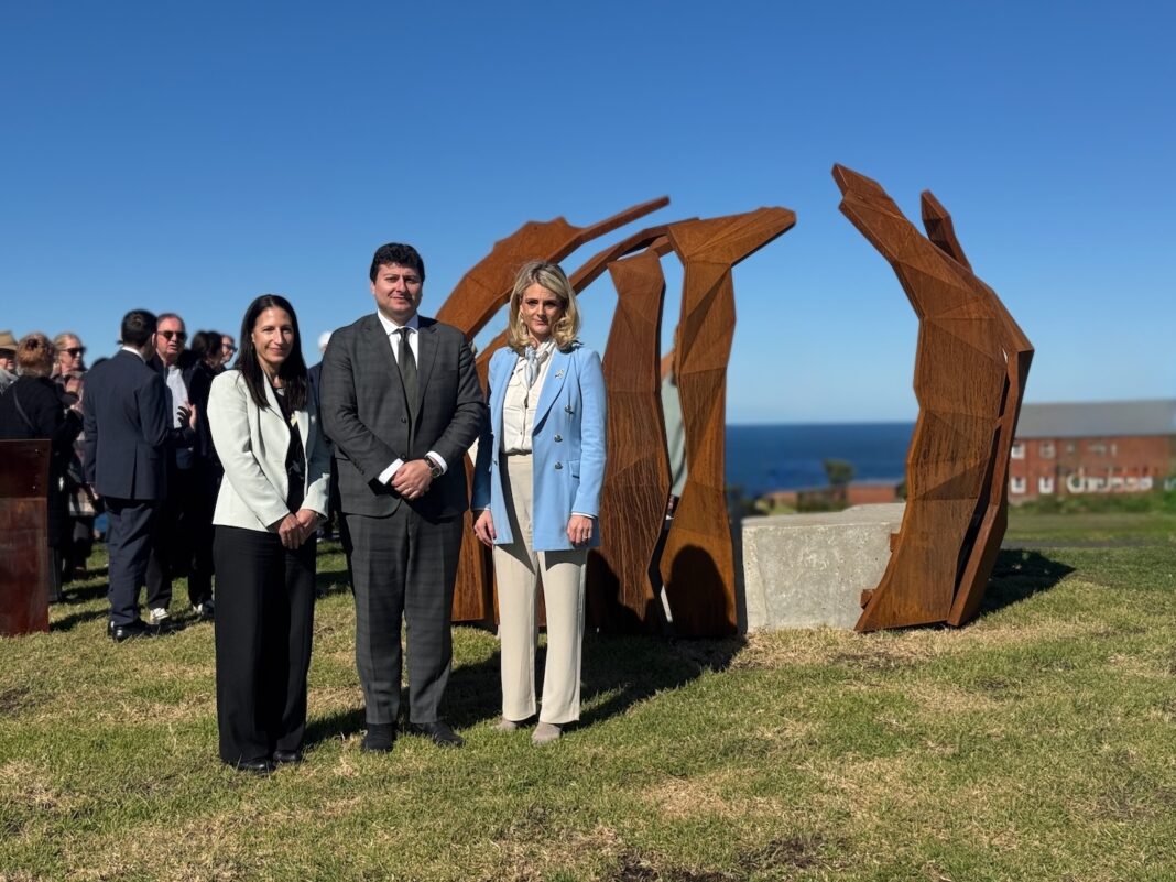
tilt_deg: -1.3
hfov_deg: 39.7
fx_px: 1631
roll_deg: +0.7
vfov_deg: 30.3
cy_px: 441
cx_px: 588
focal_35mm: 48
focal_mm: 6.76
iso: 64
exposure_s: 1/7937
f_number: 1.78
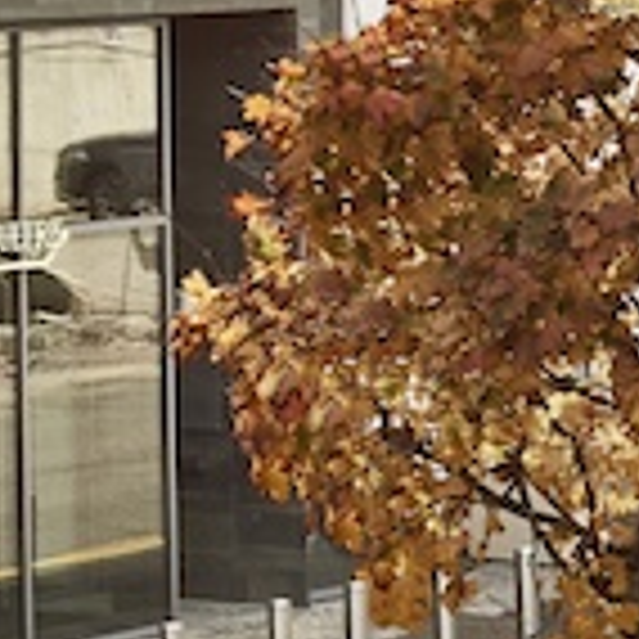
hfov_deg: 6.0
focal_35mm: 276
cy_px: -288
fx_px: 5764
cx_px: -1152
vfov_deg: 6.3
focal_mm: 36
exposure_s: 1/250
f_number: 8
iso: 250
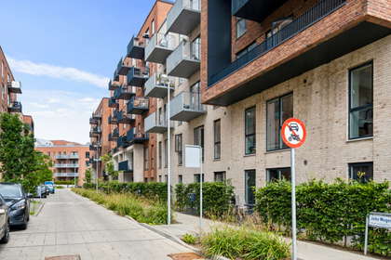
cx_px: 196
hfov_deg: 67.4
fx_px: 293
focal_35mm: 27
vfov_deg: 47.9
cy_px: 130
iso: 400
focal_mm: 18.2
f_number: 7.1
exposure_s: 1/1000
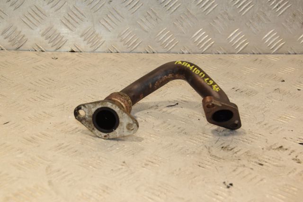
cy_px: 101
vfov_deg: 18.9
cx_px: 152
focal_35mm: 72
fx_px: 606
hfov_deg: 28.1
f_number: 8
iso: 800
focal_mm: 48
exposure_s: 1/200
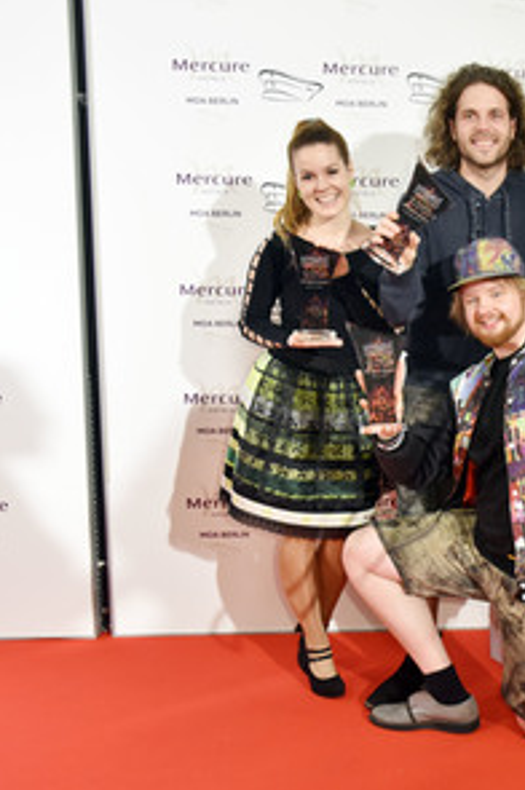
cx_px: 580
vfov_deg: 38.2
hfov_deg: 24.2
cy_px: 399
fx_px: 1140
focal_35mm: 52
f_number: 5.6
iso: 1600
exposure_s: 1/125
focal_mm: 34
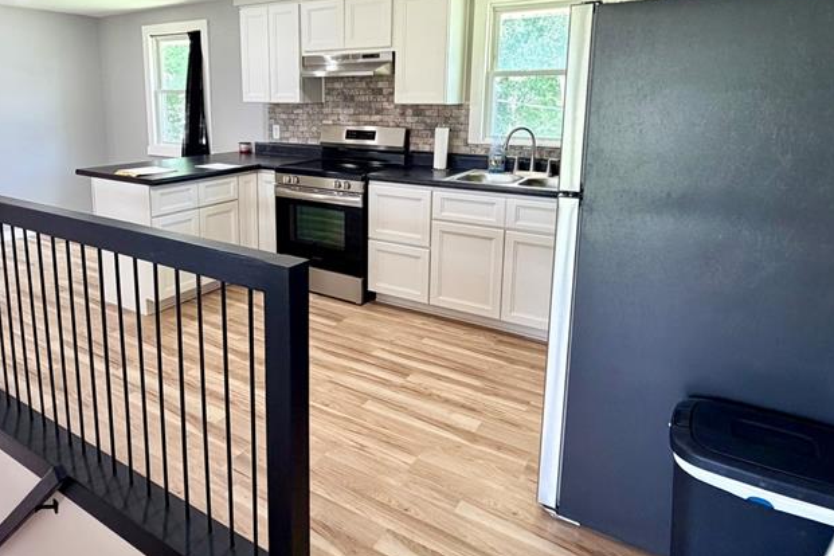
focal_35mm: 24
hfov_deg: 73.0
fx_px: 556
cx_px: 334
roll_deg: +0.1
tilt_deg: -10.4
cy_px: 197
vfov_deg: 52.4
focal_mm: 2.22
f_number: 2.2
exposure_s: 1/120
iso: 320
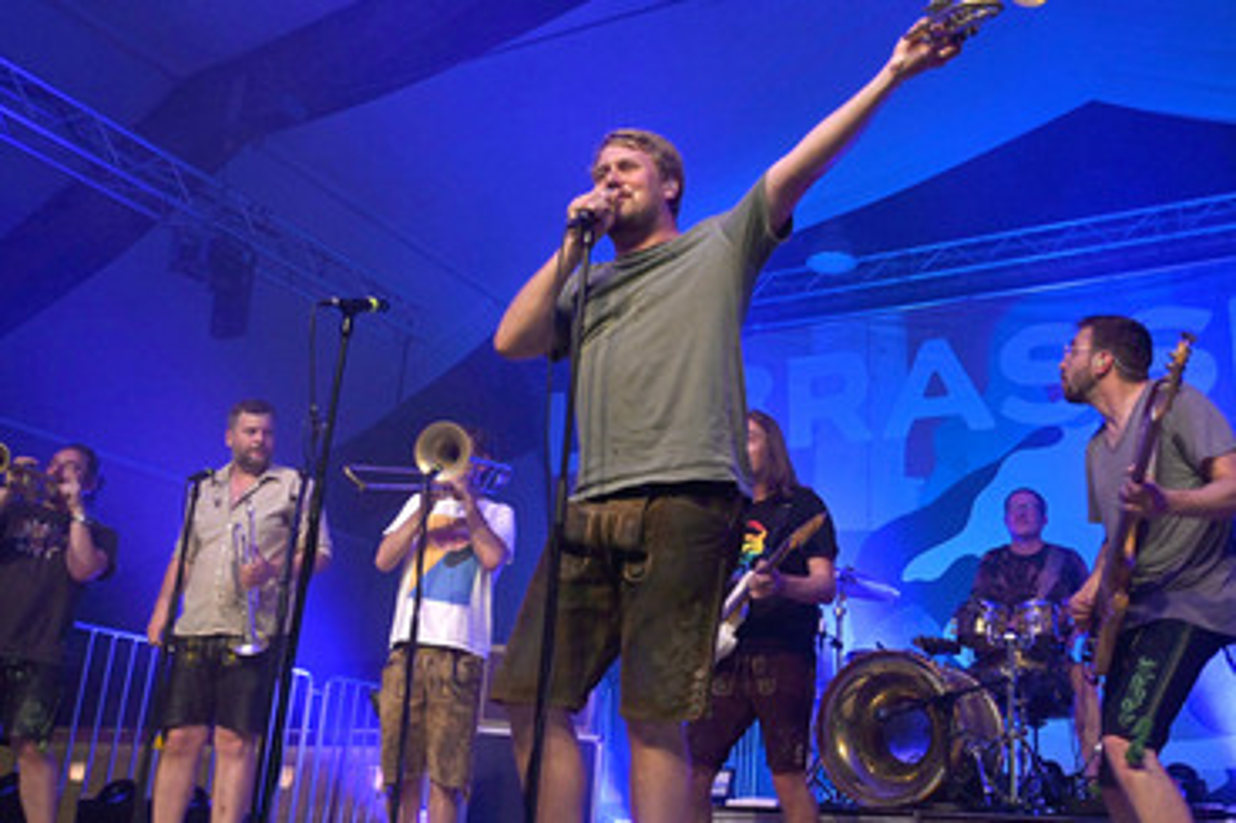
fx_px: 1304
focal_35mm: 38
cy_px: 423
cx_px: 704
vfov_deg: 35.0
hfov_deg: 50.6
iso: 3200
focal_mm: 31
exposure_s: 1/60
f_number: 6.3
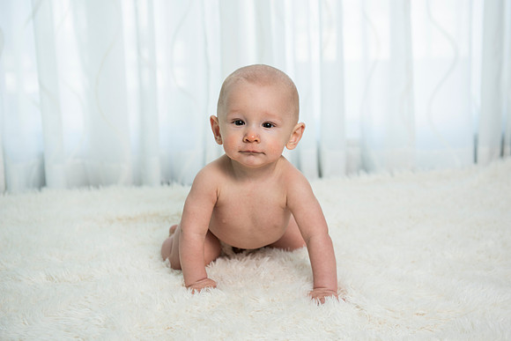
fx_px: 853
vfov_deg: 22.6
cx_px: 265
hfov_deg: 33.3
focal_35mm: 60
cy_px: 164
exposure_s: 1/200
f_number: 3.5
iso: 320
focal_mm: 58
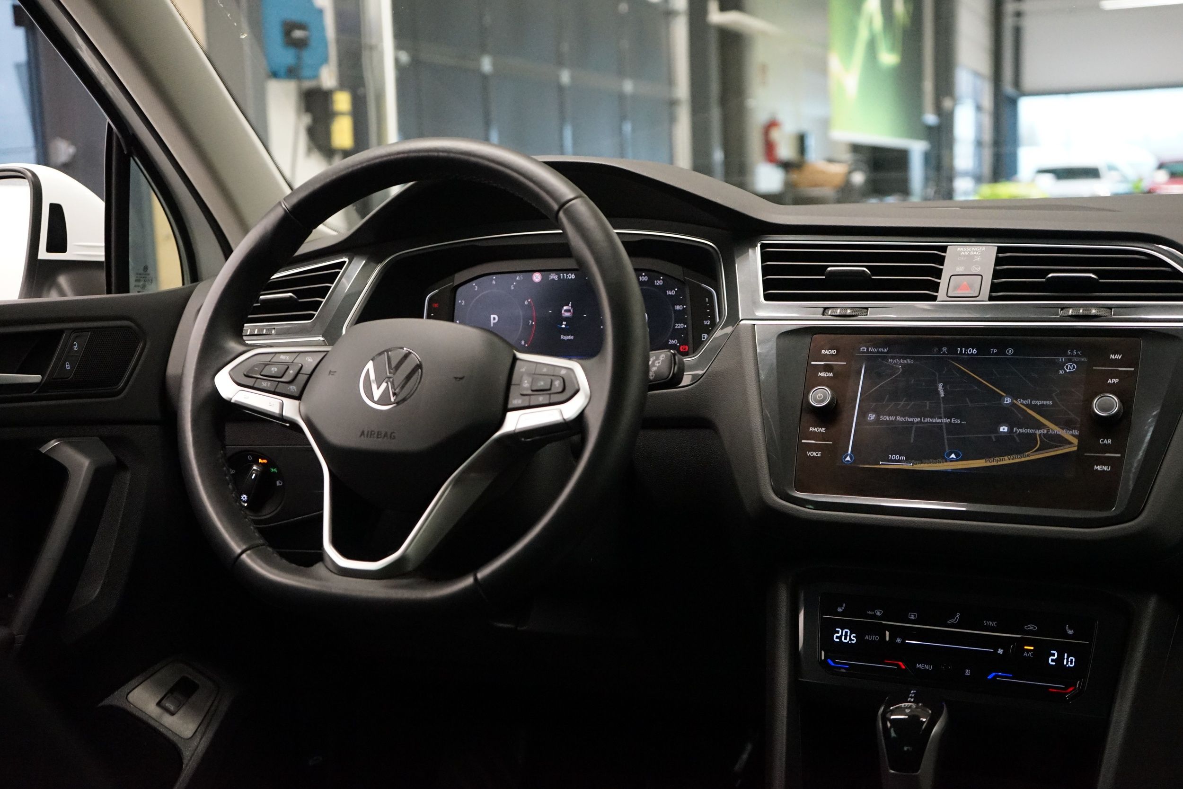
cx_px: 592
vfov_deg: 32.6
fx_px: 1347
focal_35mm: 41
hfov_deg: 47.4
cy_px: 394
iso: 6400
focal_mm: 41
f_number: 4.5
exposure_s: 1/125
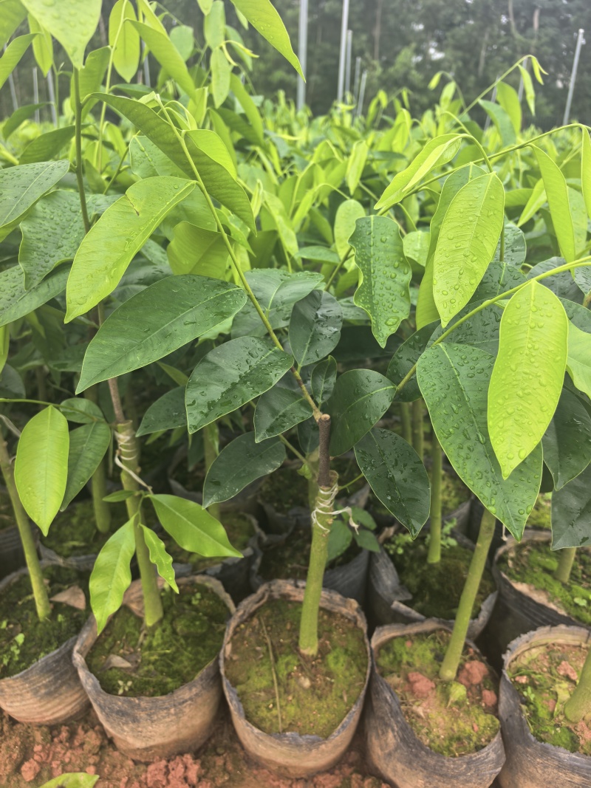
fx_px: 546
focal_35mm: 24
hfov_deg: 56.8
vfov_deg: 71.6
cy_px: 394
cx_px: 296
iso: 50
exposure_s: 1/156
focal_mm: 5.75
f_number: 2
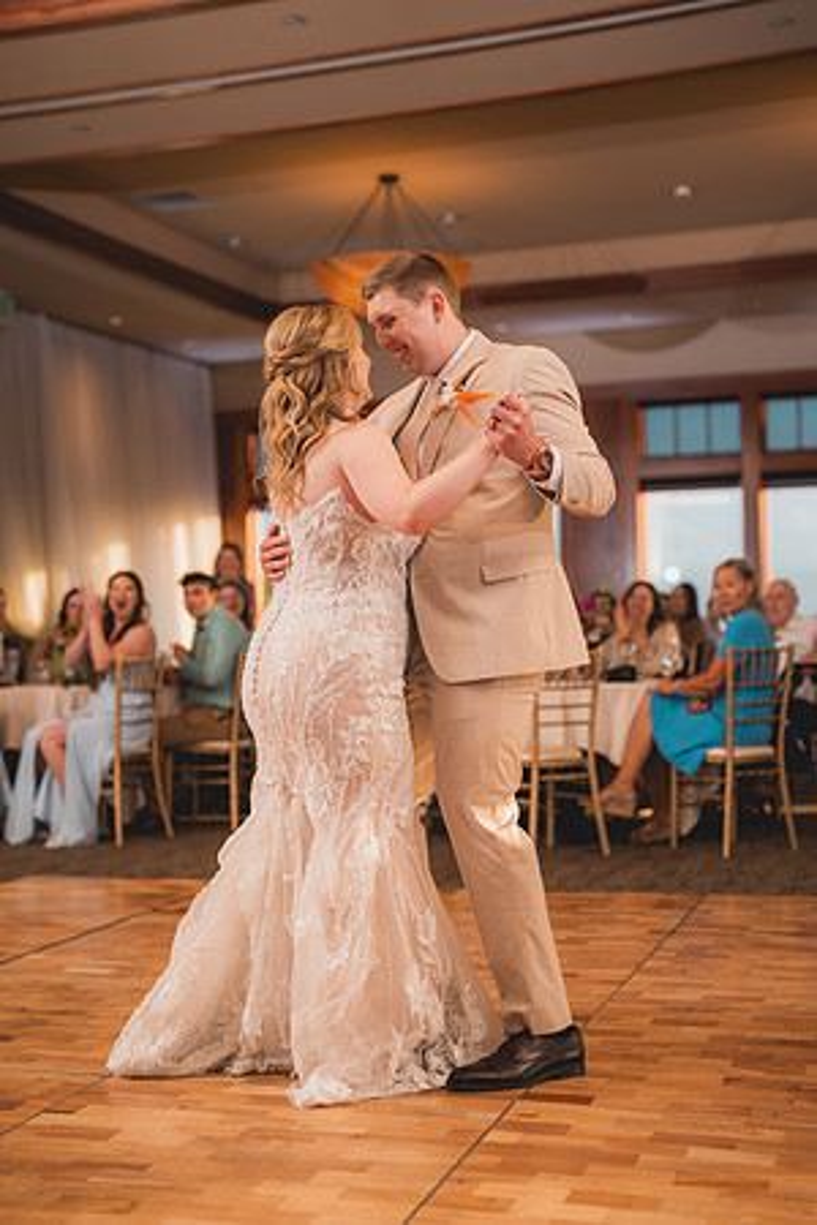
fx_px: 1702
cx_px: 408
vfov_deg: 39.6
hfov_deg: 27.0
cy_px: 612
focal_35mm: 50
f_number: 1.8
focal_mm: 50
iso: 125
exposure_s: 1/250
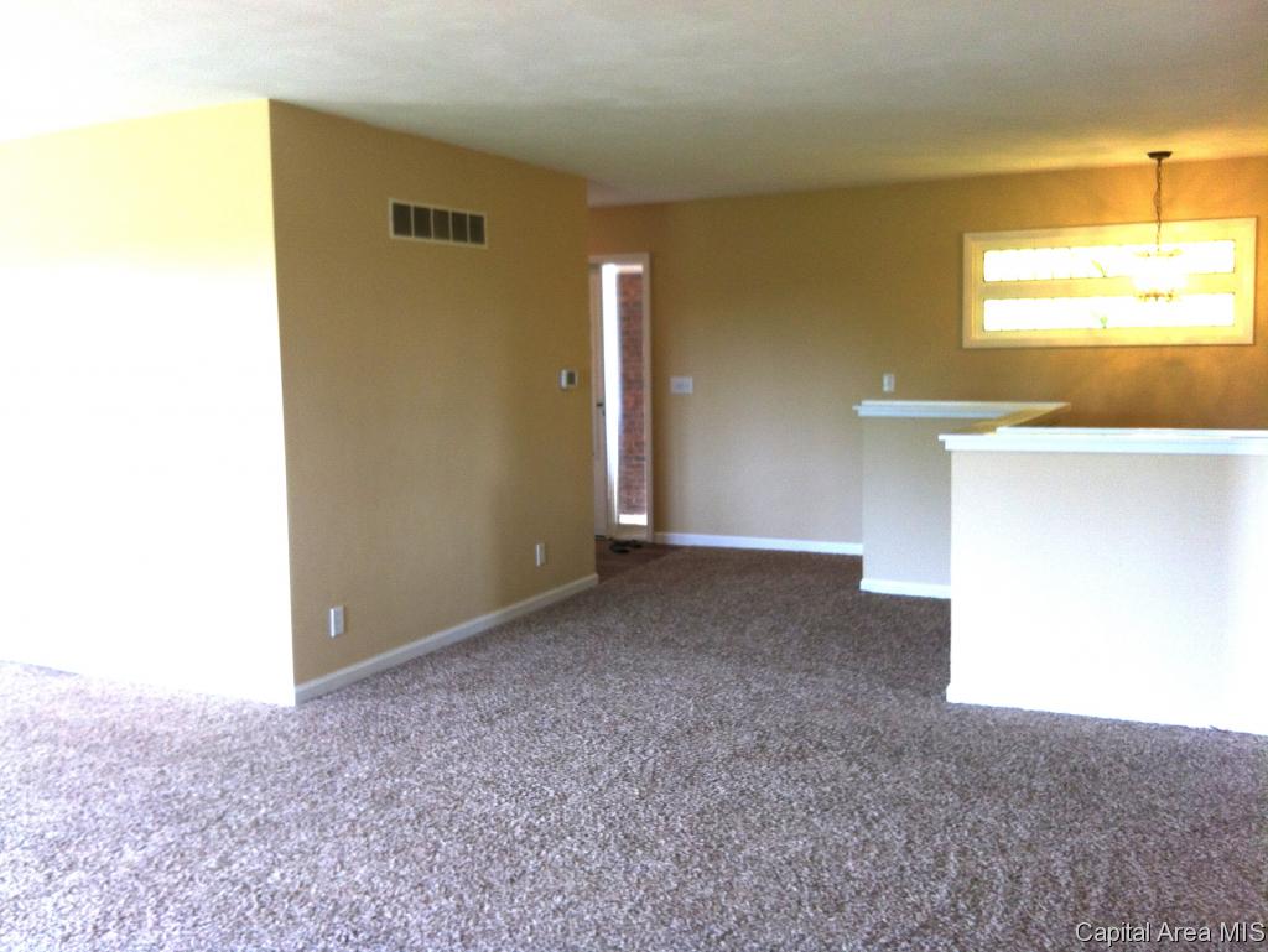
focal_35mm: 35
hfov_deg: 52.6
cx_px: 634
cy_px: 476
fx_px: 1283
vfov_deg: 40.7
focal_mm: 3.85
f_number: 2.8
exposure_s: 1/15
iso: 80
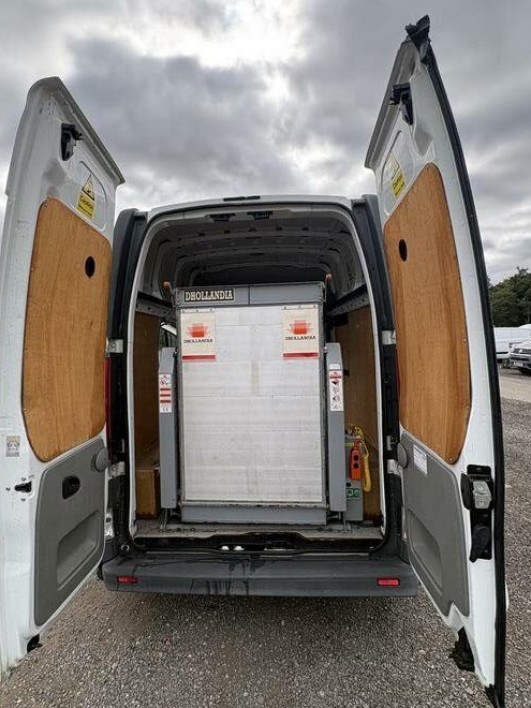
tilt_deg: +2.3
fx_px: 389
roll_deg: -1.1
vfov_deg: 84.7
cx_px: 246
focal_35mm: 19
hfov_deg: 68.6
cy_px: 357
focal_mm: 2.22
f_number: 2.2
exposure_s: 1/610
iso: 40
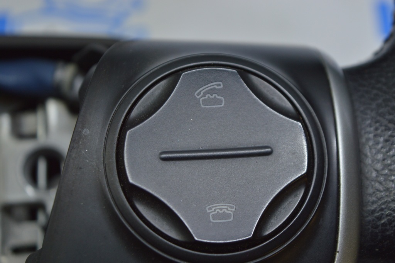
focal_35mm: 82
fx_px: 904
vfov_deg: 16.5
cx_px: 198
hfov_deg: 24.6
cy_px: 132
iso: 400
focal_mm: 55
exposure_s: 1/50
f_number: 5.6
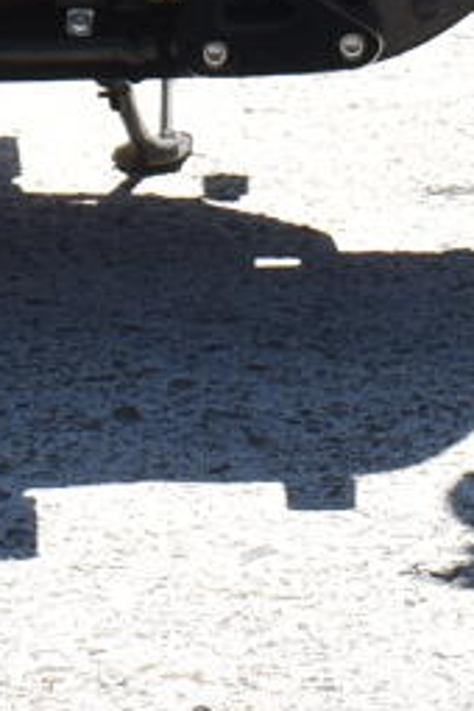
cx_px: -234
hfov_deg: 3.4
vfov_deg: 5.0
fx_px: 7899
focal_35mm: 400
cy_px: -1011
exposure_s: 1/250
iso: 160
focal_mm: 34
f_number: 8
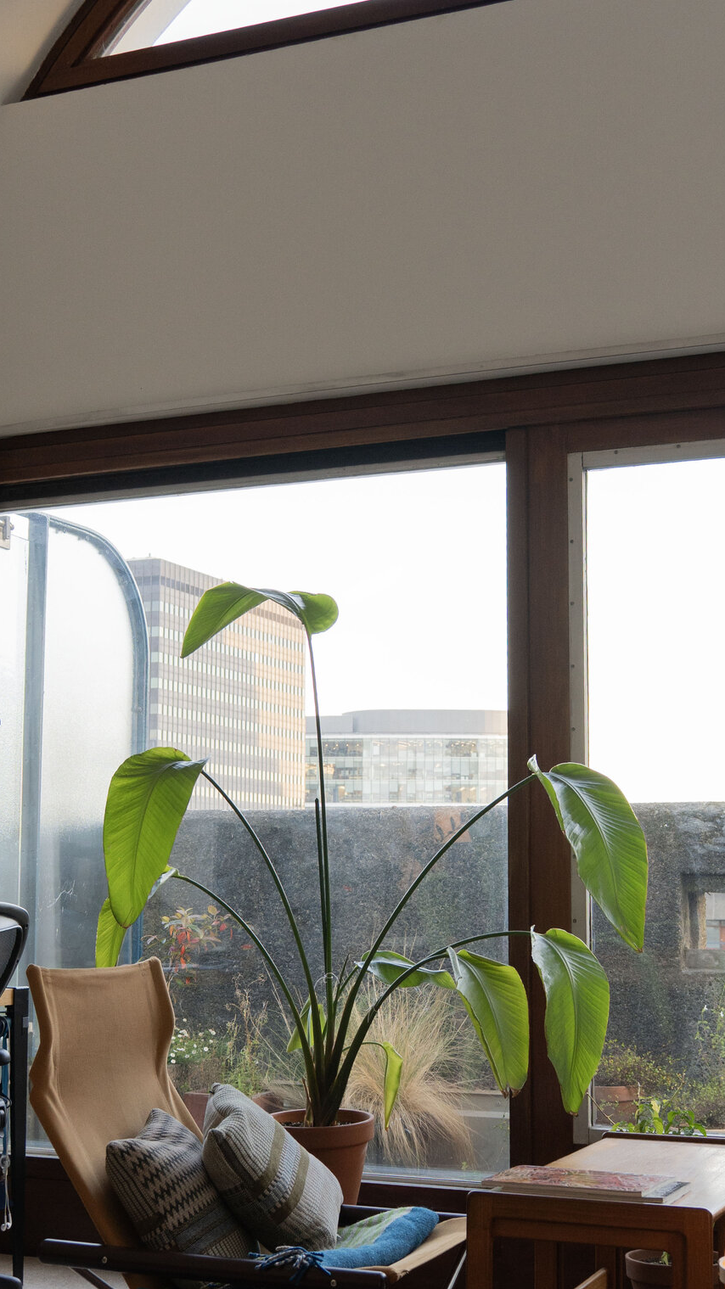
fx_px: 1681
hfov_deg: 24.3
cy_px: 740
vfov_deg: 41.9
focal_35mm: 49
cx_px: 369
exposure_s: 1/60
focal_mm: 19.8
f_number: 4
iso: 400
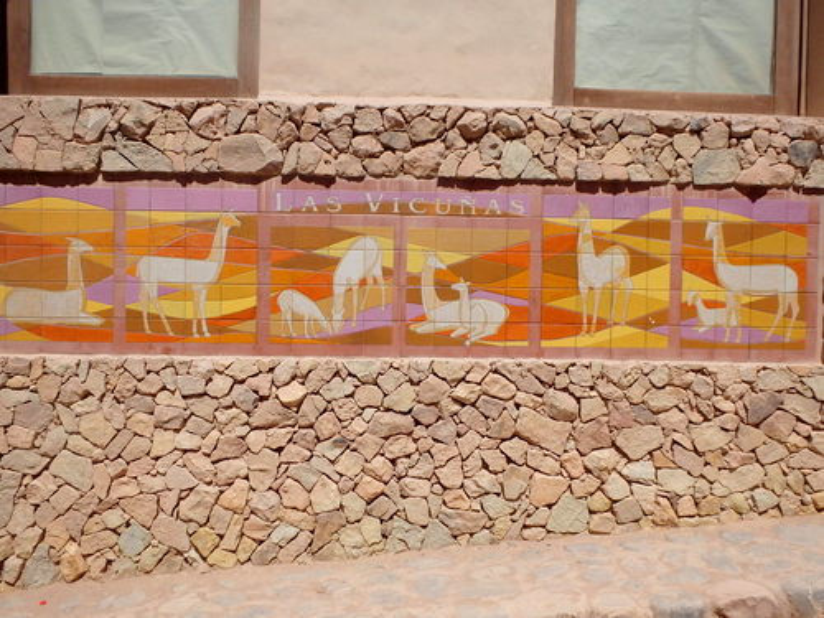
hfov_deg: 63.4
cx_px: 412
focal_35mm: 28
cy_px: 309
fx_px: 667
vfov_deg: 49.7
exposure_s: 1/250
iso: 125
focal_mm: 5
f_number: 11
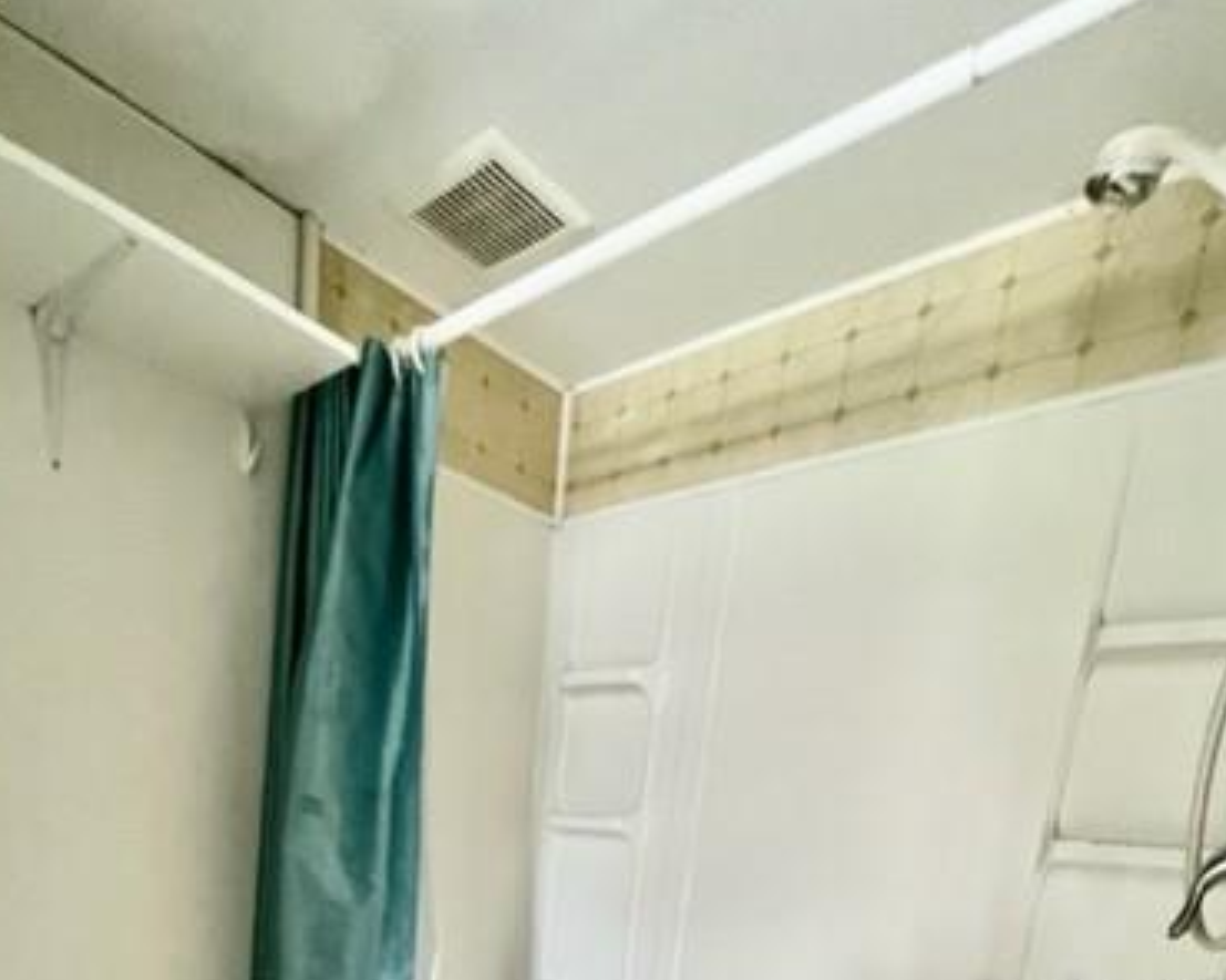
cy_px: 1007
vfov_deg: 49.7
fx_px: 798
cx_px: 488
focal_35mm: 22
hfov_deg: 74.2
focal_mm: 1.57
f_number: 1.8
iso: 320
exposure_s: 1/60
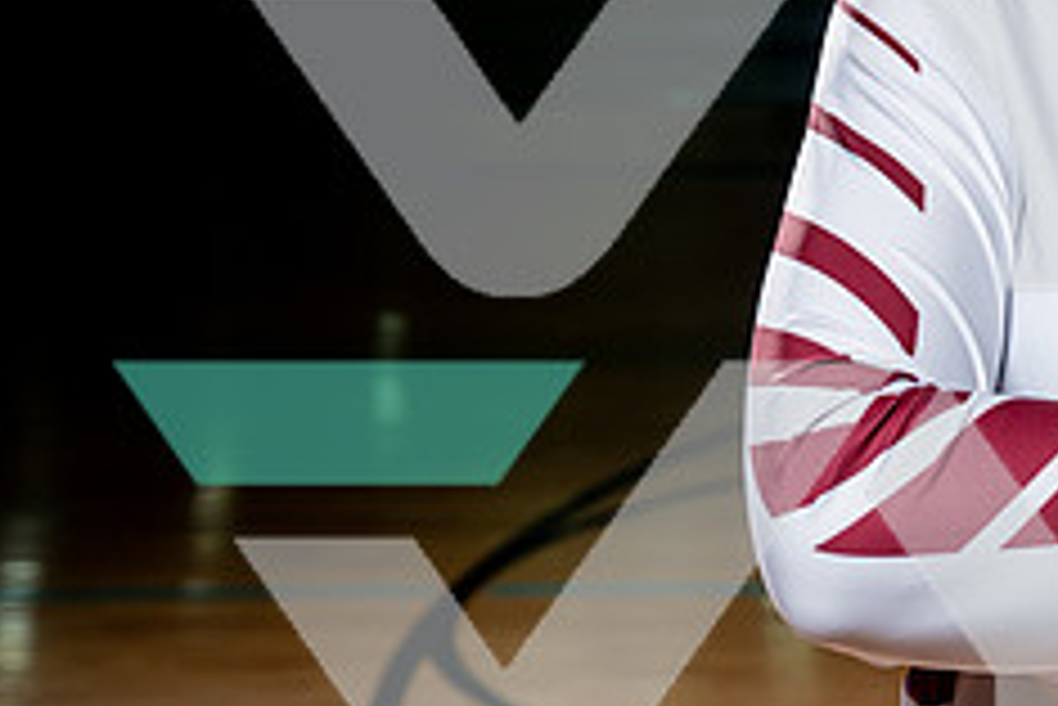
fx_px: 4205
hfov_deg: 13.9
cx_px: 1274
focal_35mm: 143
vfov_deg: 9.6
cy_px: 56
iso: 250
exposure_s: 1/250
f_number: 5.6
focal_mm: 58
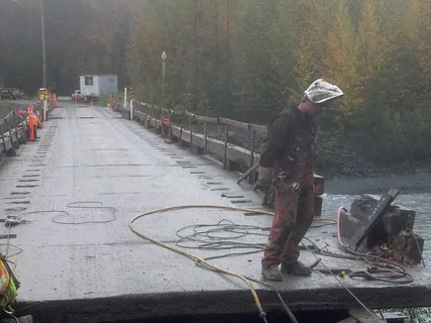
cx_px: 239
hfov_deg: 23.3
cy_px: 276
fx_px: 1046
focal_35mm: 84
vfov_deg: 17.4
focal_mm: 4.28
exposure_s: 1/126
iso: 64
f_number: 2.4
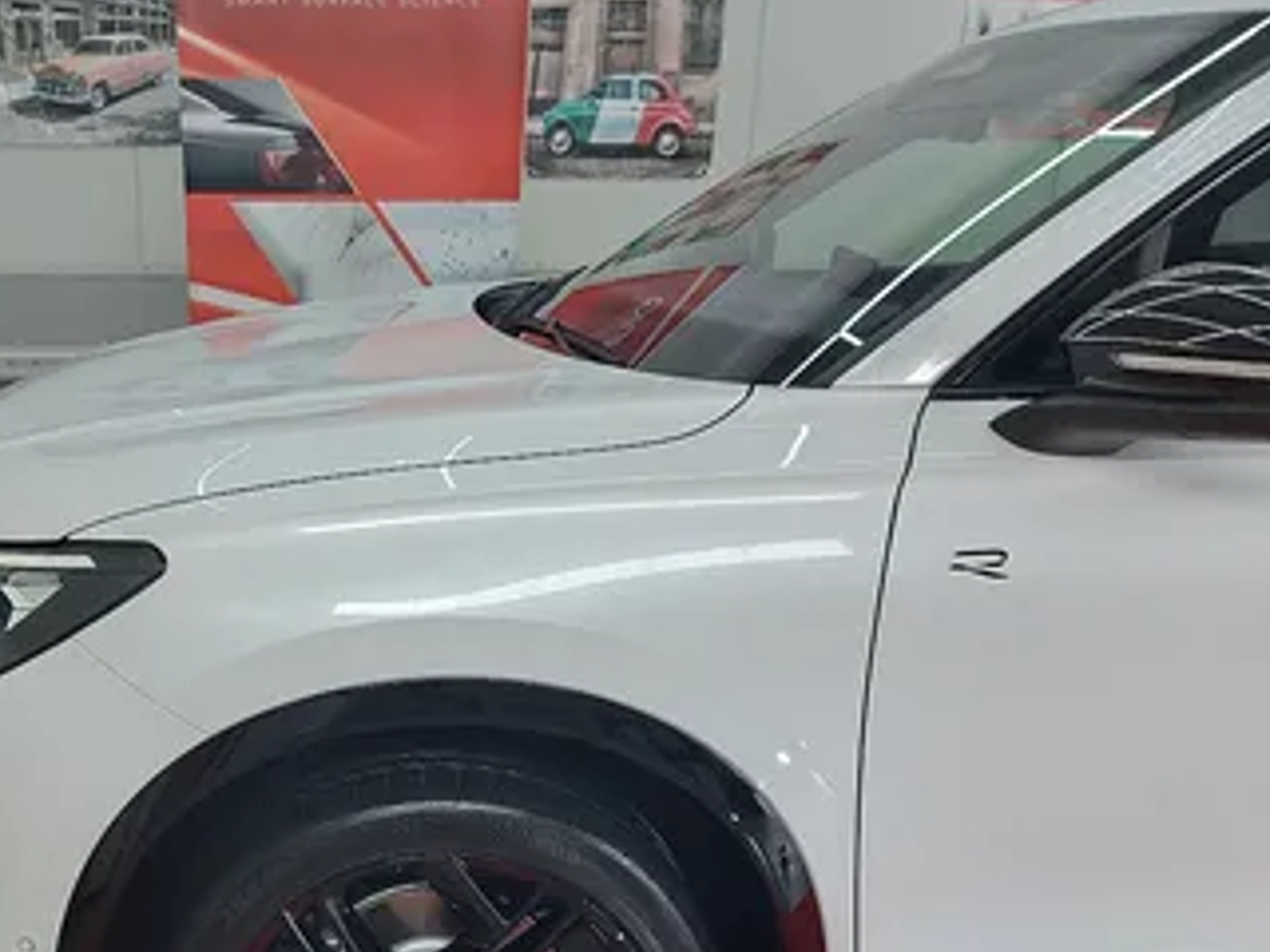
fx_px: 1321
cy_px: 643
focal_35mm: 36
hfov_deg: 49.6
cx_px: 345
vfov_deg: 39.1
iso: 50
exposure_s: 1/100
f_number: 1.8
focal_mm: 5.23
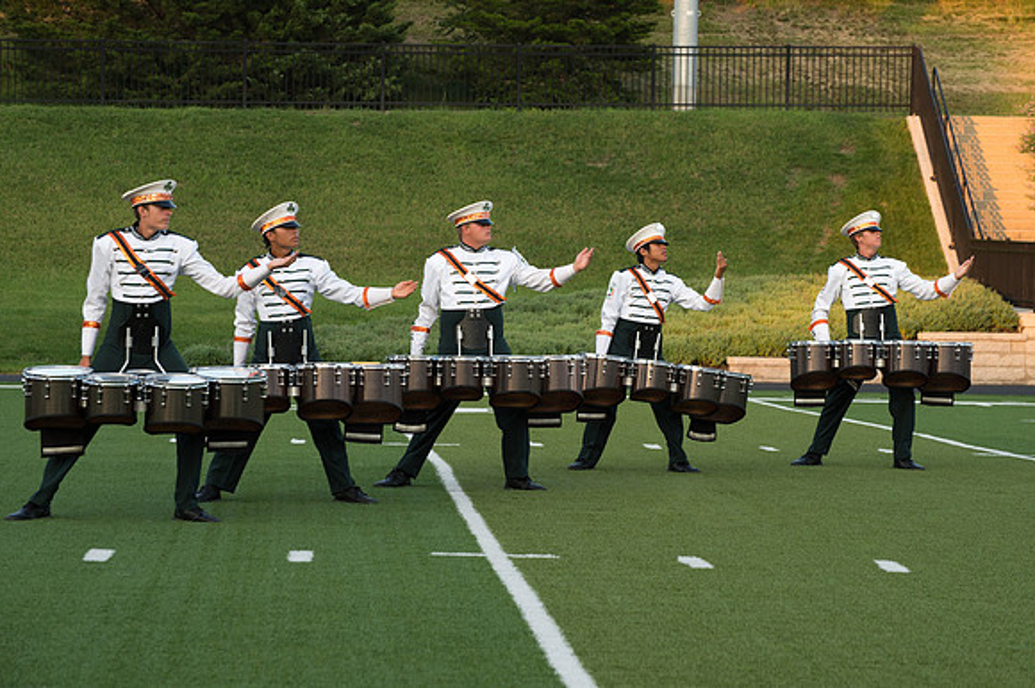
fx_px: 4124
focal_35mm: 144
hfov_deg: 14.3
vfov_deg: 9.5
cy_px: 288
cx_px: 557
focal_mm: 122
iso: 640
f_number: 7.1
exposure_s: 1/200
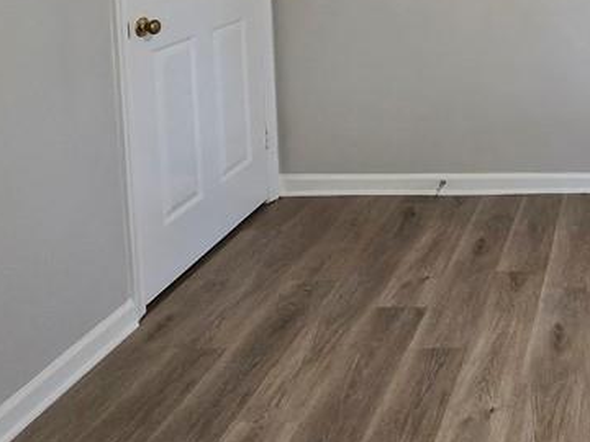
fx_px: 631
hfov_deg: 40.6
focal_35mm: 37
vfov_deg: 32.6
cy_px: -75
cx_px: 646
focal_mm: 2.2
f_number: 2.2
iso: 160
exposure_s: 1/60
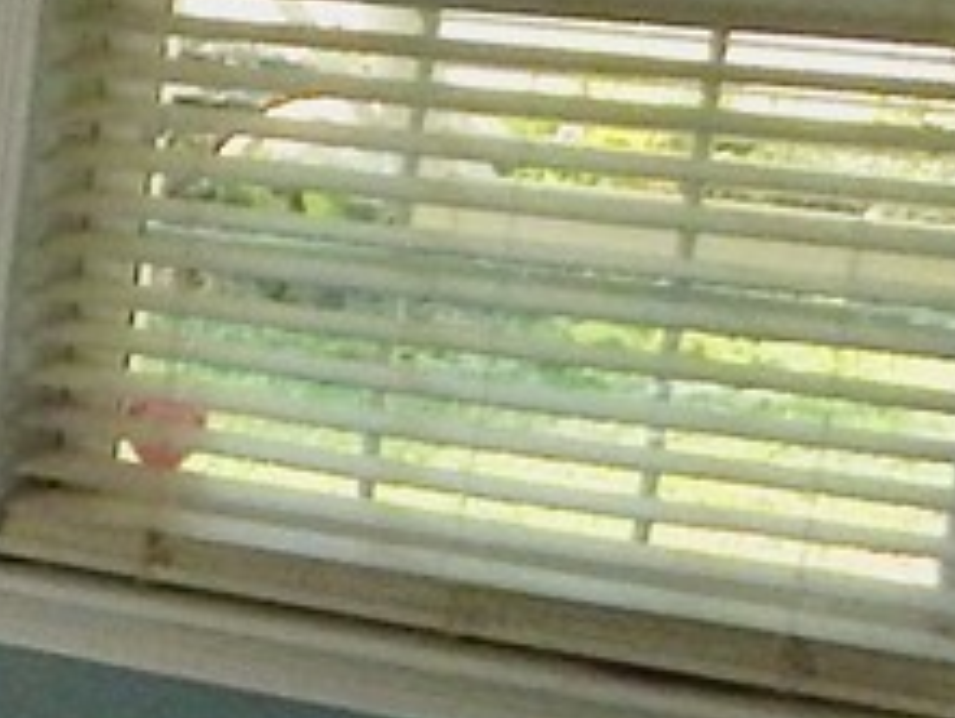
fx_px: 4389
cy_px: 904
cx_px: -1893
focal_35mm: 159
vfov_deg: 9.2
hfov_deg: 9.6
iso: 125
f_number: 3
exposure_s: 1/400
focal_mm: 4
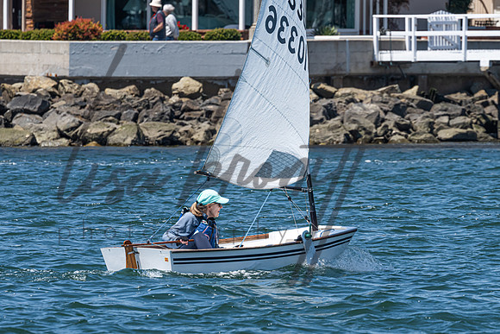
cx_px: 252
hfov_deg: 3.9
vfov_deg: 2.6
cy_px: 197
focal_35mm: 535
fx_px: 7426
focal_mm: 400
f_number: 11
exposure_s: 1/640
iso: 400
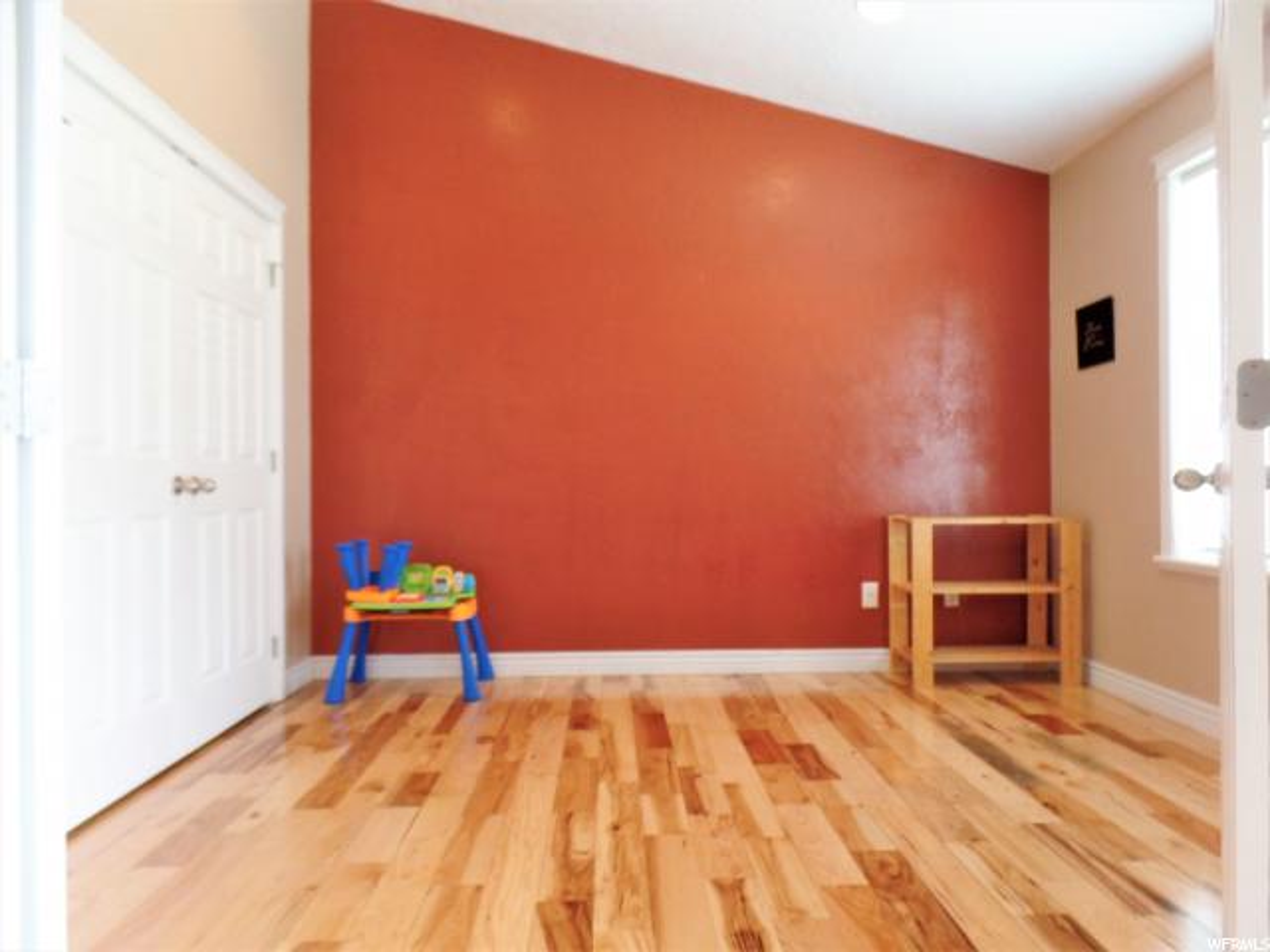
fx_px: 844
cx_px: 635
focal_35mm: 23
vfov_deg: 58.9
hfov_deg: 73.9
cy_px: 476
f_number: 2.8
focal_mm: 4.1
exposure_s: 1/30
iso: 200
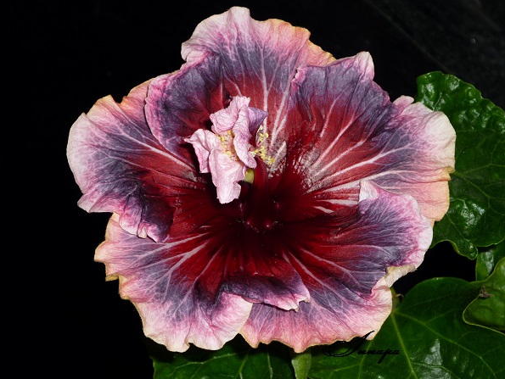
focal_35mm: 133
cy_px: 190
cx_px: 251
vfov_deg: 11.2
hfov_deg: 14.8
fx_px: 1941
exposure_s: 1/60
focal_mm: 22
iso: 100
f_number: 5.9
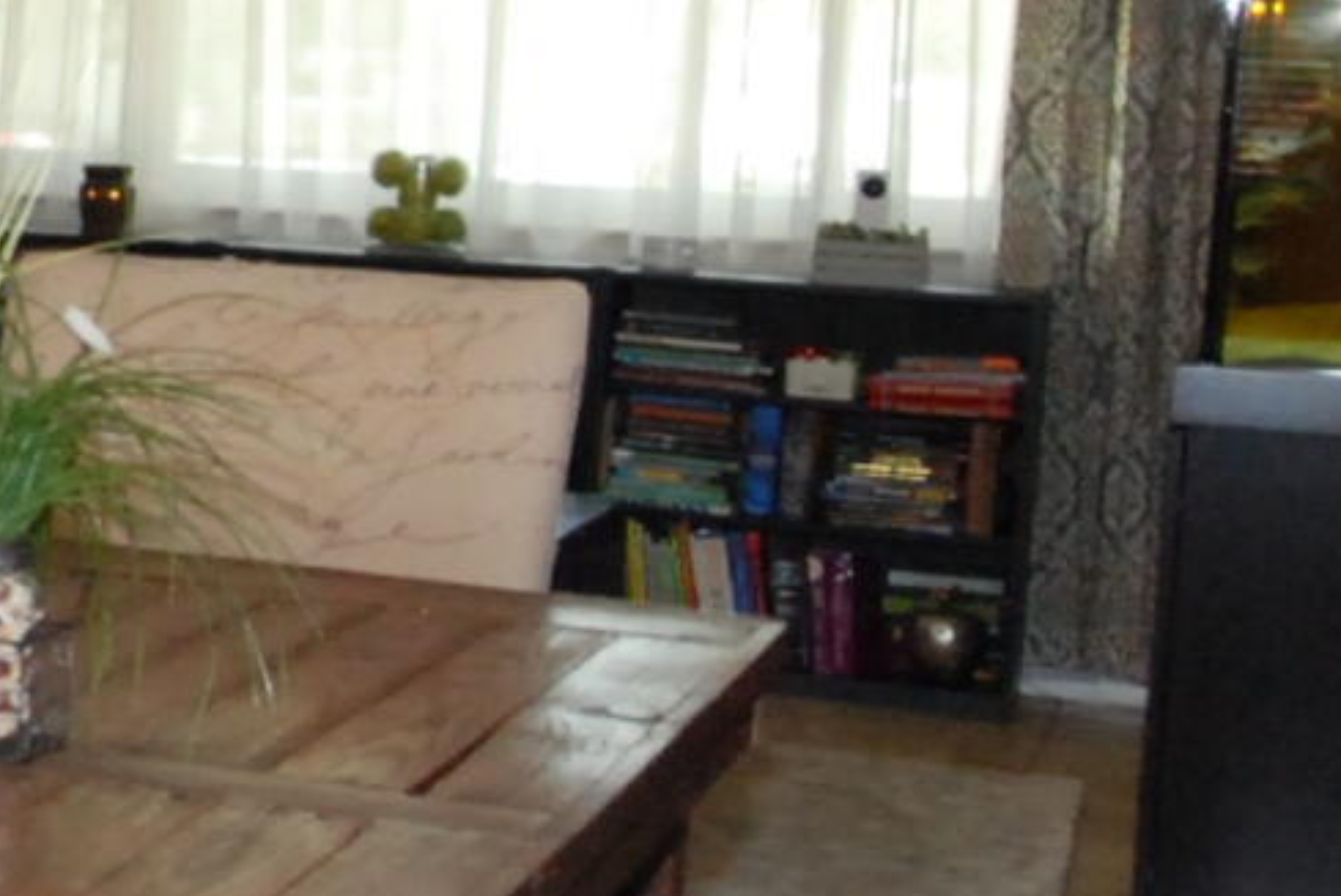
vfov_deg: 14.9
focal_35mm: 92
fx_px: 3430
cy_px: 312
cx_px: -1006
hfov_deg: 18.0
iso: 1000
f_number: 7.1
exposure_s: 1/60
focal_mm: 10
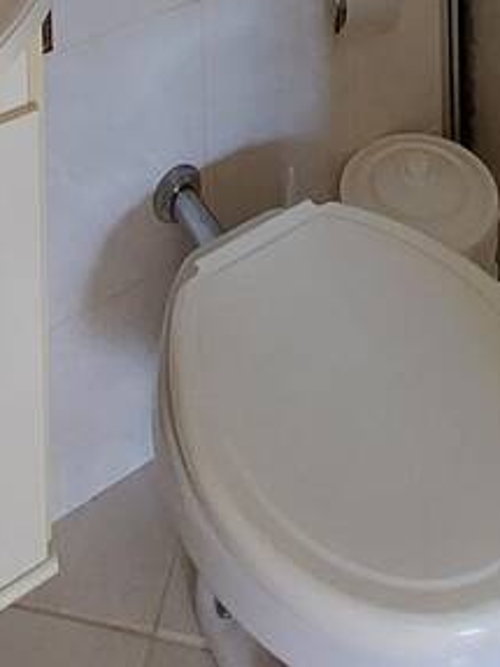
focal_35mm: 49
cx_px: 267
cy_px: -530
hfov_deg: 29.6
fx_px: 944
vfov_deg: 22.4
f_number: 2.2
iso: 200
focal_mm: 1.74
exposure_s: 1/60
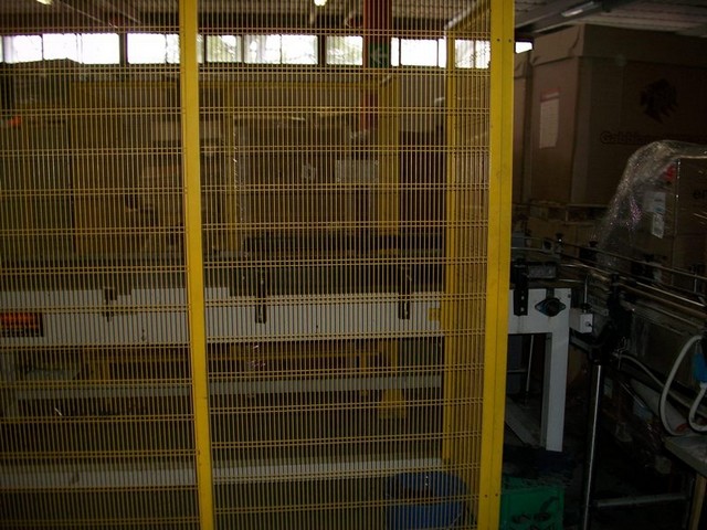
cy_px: 265
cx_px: 354
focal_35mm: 32
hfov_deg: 56.8
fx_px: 654
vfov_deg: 44.2
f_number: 2.9
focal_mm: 5.7
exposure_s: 1/30
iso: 80
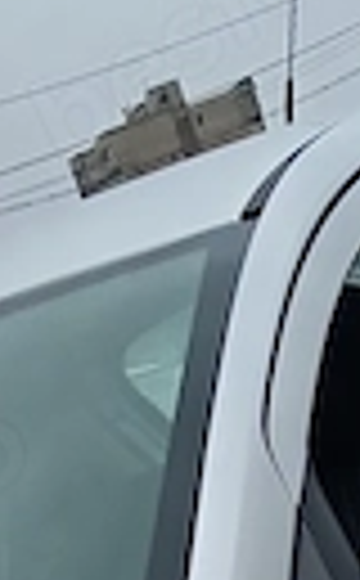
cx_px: 86
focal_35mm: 178
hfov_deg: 7.3
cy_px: 1477
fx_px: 2810
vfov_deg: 10.0
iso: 735
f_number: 1.8
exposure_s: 1/900
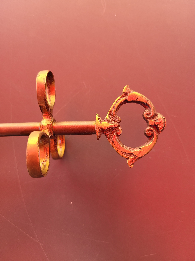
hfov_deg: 53.1
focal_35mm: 26
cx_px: 98
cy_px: 130
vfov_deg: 67.3
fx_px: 195
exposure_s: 1/107
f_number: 1.8
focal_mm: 5.4
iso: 40
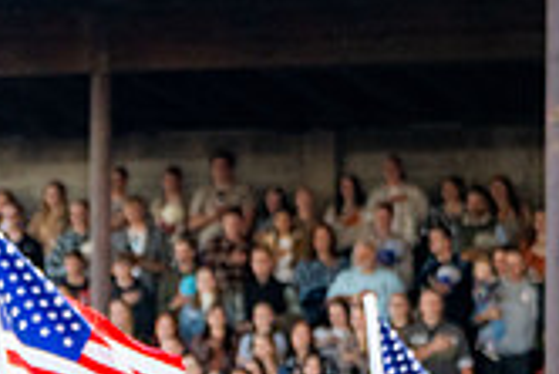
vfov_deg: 3.5
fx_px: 6154
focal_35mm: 396
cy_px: 587
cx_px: -175
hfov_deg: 5.2
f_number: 2.8
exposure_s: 1/500
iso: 1250
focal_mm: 110
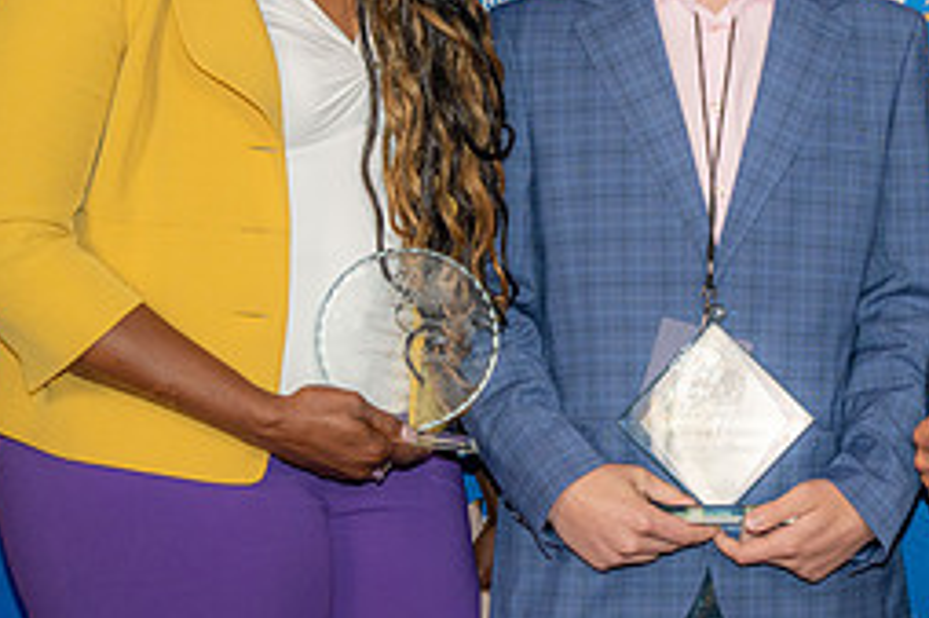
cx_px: 951
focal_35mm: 112
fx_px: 2888
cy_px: 221
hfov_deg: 17.8
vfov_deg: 12.2
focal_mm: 49
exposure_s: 1/160
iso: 320
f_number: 3.2
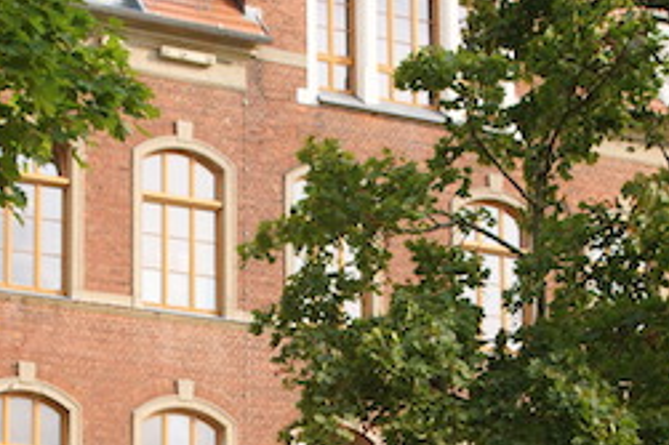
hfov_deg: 15.3
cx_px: 323
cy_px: 413
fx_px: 2488
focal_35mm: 134
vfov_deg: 10.2
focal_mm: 28
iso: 100
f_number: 7.1
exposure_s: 1/60
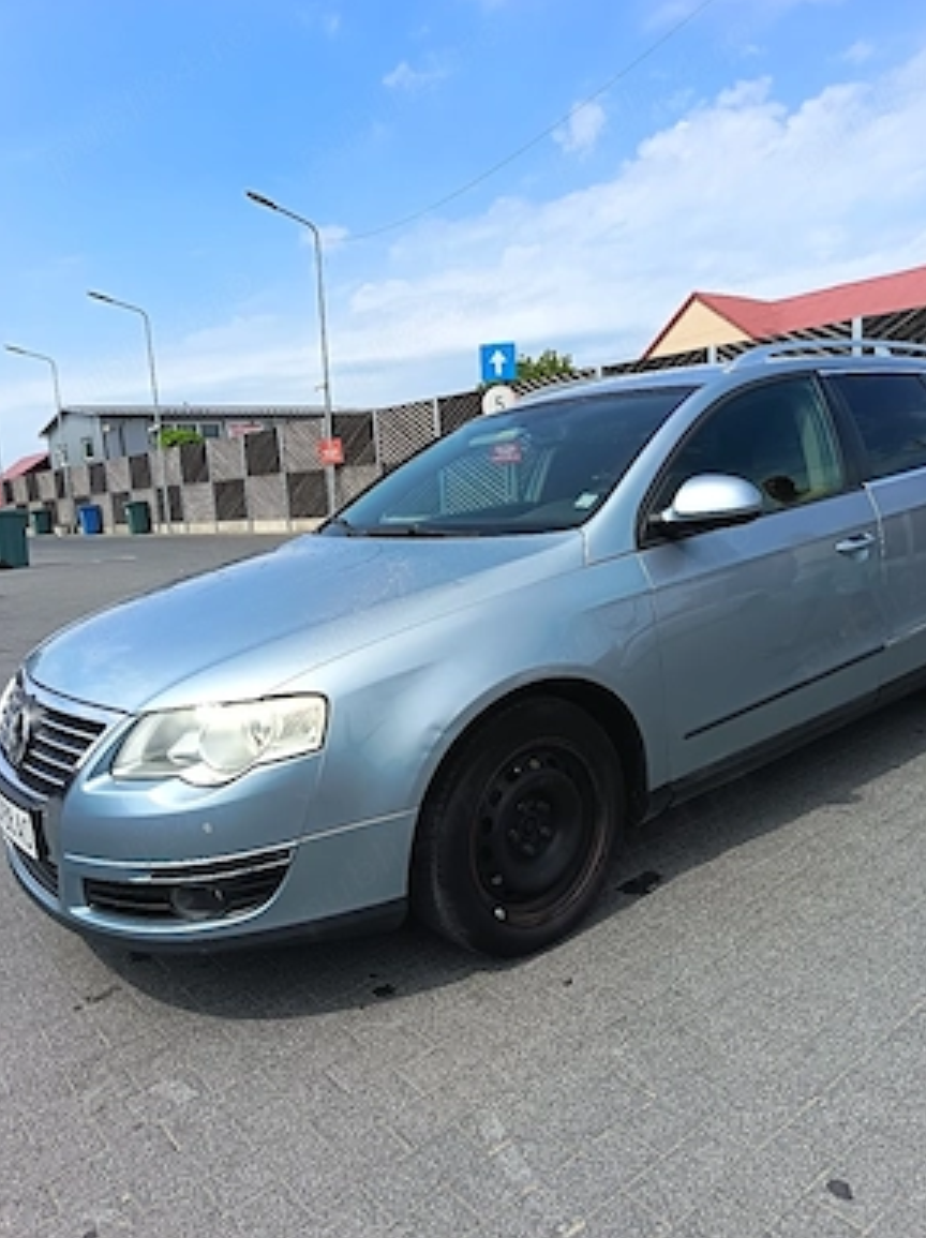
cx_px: 463
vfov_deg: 69.4
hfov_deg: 54.8
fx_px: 893
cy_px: 638
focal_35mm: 25
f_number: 1.75
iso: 100
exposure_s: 1/588
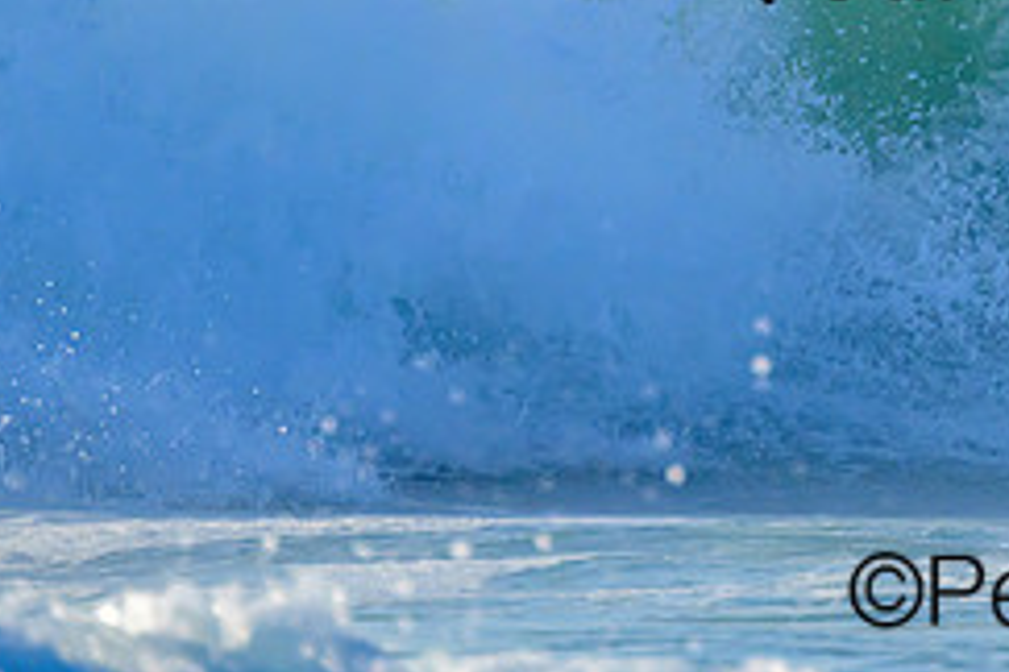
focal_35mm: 2222
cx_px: 1223
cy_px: -162
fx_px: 62273
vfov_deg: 0.6
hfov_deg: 0.9
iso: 1100
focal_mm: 800
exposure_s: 1/1600
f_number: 11
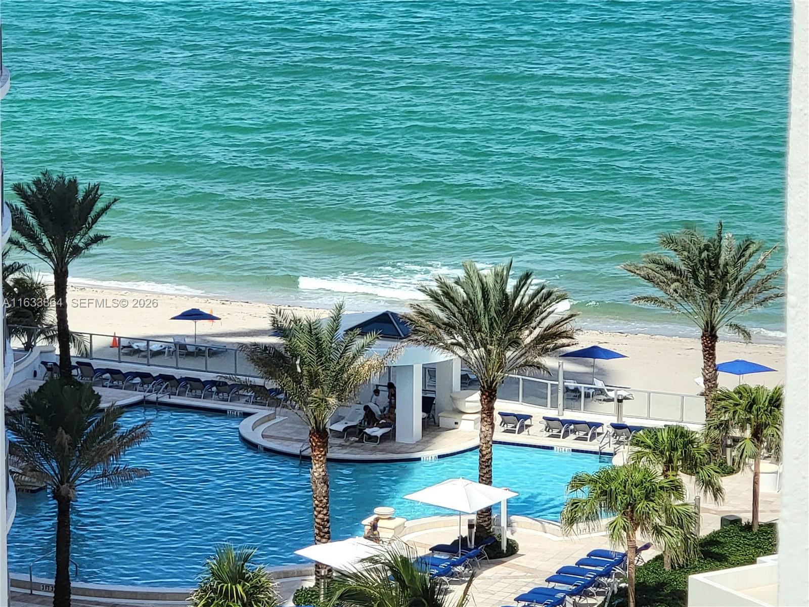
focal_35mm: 72
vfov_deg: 20.4
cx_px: 404
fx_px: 1683
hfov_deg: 27.0
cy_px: 304
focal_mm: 9
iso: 50
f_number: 2.4
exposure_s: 1/2500
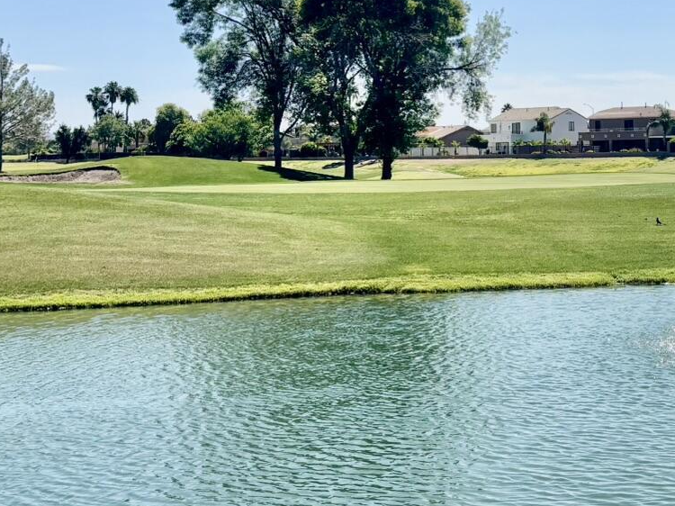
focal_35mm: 71
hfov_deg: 26.6
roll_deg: +0.5
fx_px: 1384
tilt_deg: +1.5
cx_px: 596
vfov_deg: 20.6
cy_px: 131
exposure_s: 1/5952
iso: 50
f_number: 1.6
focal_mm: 5.96
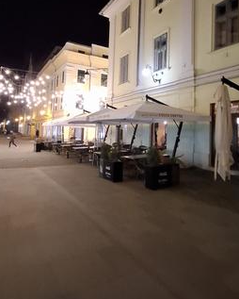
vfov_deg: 69.6
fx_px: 212
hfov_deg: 58.8
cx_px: 128
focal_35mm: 24
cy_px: 121
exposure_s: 1/25
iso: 400
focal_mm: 1.74
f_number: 2.2
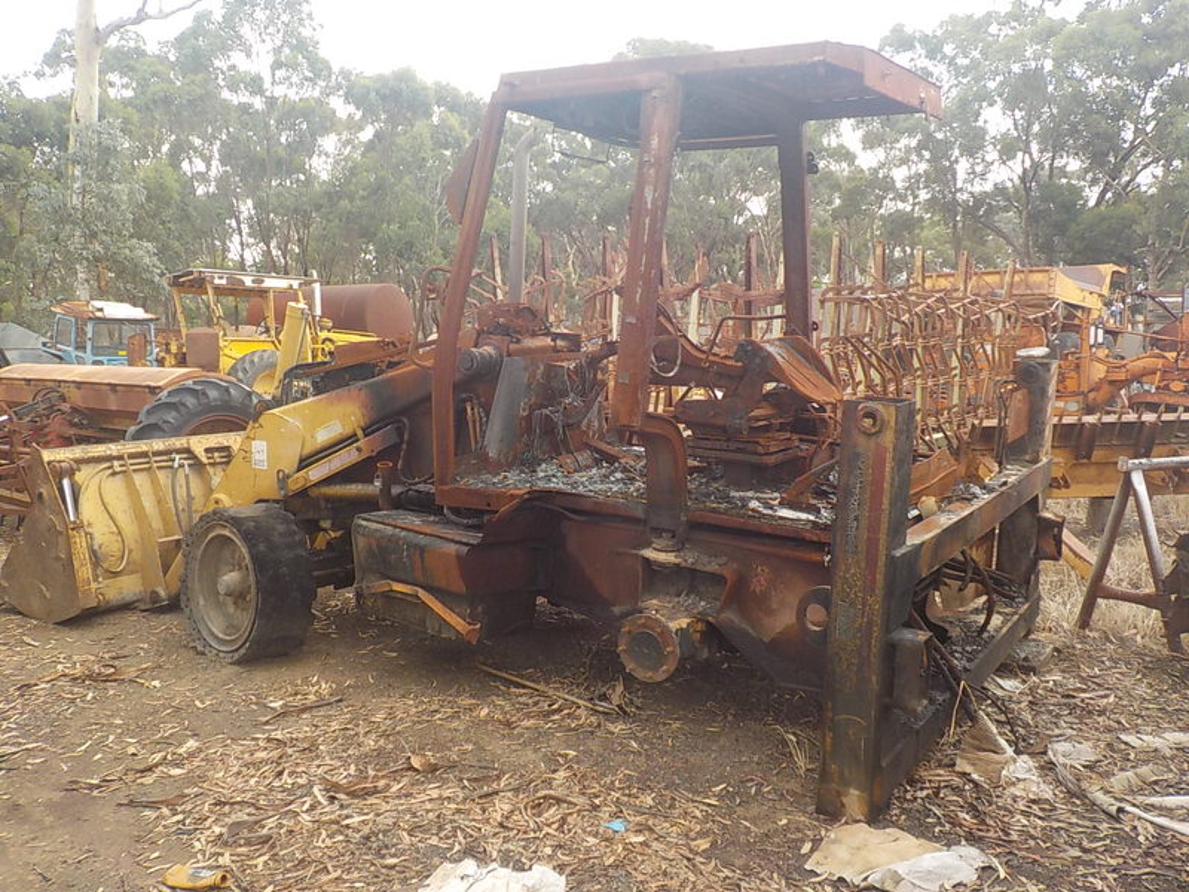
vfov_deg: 46.8
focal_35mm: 30
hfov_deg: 60.0
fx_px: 1030
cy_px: 446
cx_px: 594
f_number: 3.3
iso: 125
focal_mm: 4.1
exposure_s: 1/200
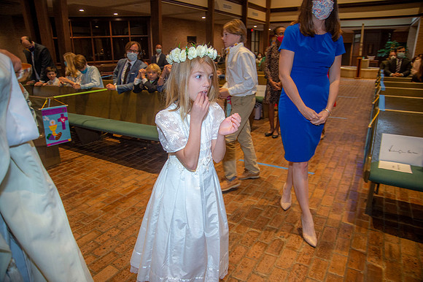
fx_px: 282
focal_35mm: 24
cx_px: 212
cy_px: 141
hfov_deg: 73.8
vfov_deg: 53.1
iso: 1600
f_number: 4.5
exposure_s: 1/125
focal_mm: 24
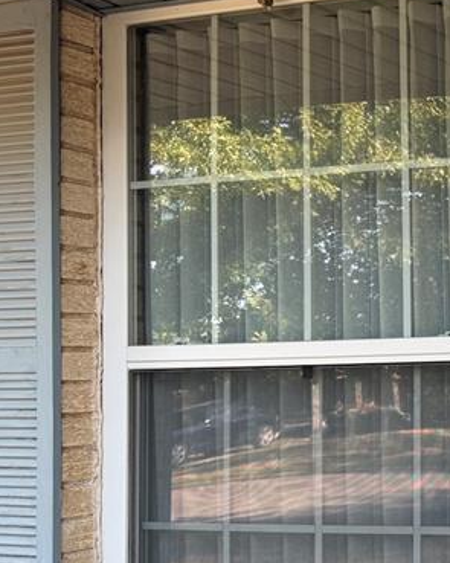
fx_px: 1083
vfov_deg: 29.1
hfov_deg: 19.5
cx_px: 728
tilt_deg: +2.9
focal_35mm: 65
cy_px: 322
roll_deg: +1.4
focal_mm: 6.76
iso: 80
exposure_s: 1/379
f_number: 1.78
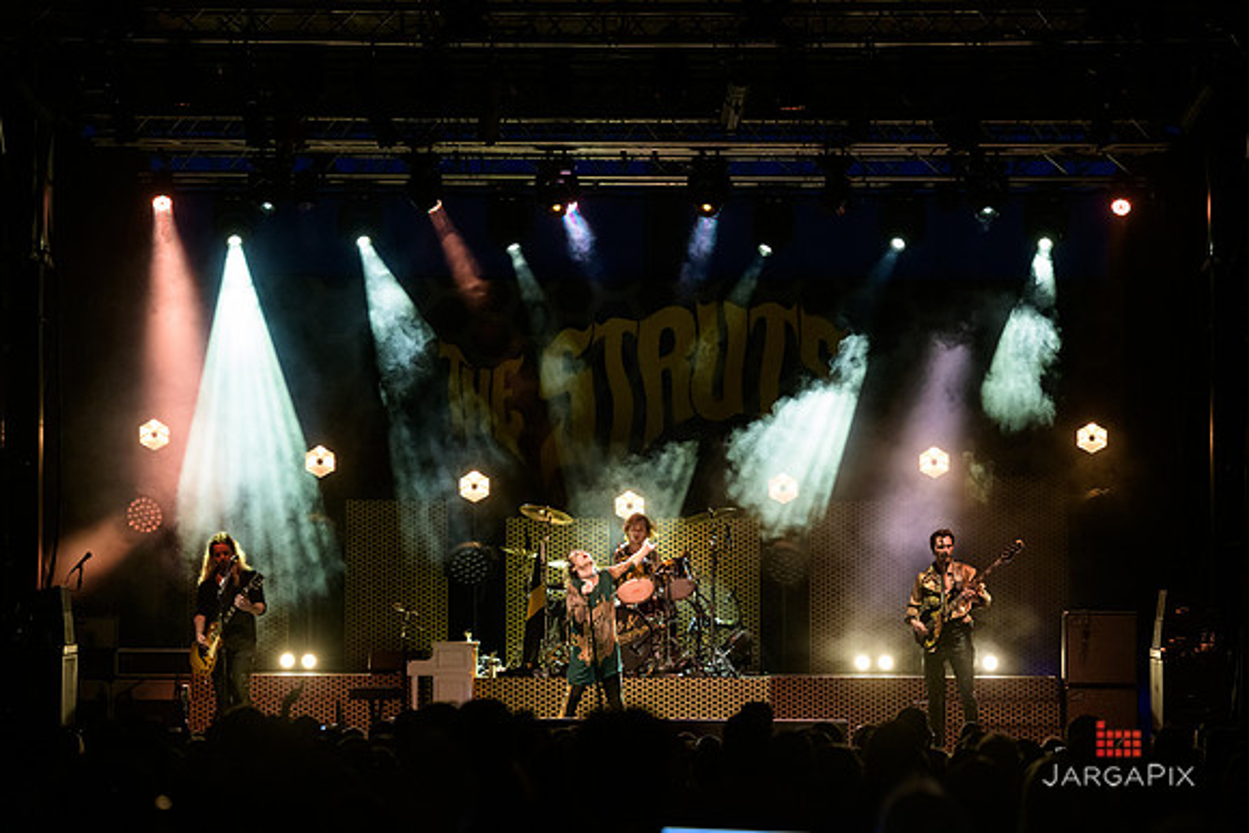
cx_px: 624
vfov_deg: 9.2
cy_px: 416
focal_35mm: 150
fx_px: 5205
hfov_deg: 13.7
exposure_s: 1/200
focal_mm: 150
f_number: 5
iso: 3200
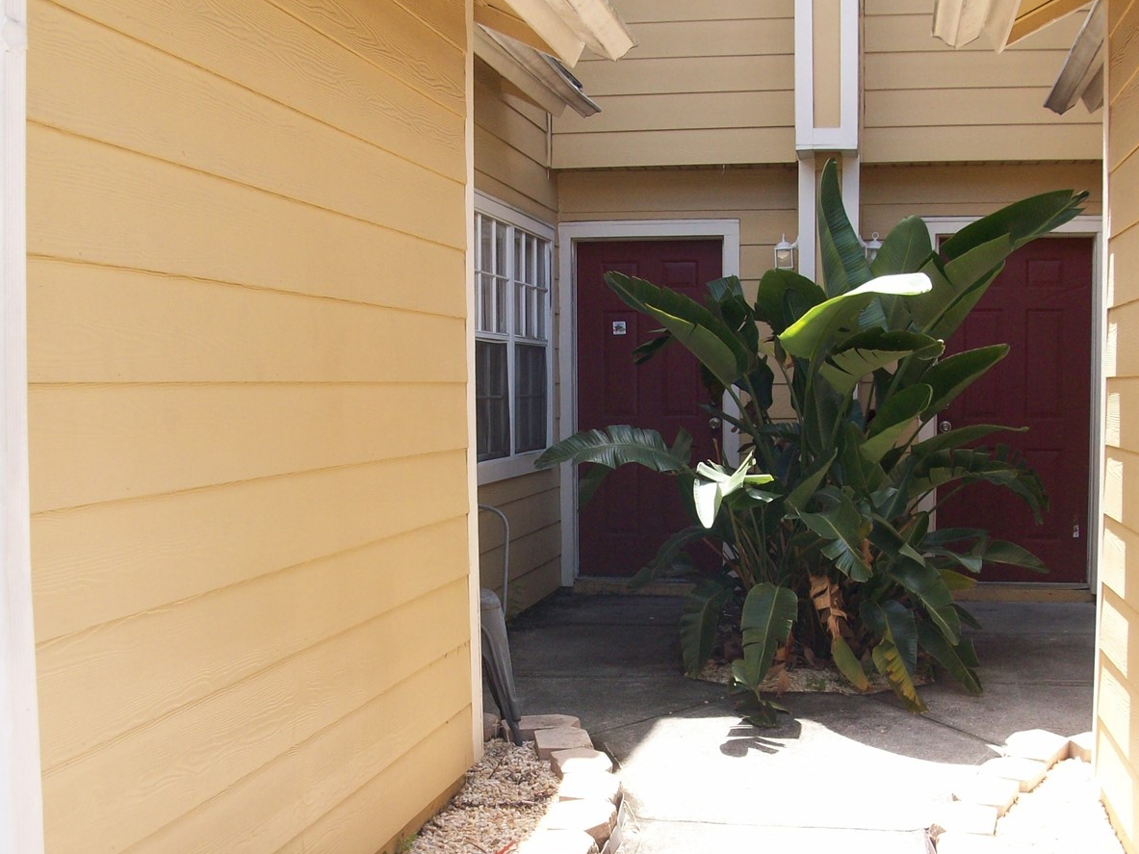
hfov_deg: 41.1
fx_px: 1513
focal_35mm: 46
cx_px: 669
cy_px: 473
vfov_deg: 31.5
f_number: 2.8
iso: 64
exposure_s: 1/272
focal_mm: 5.7
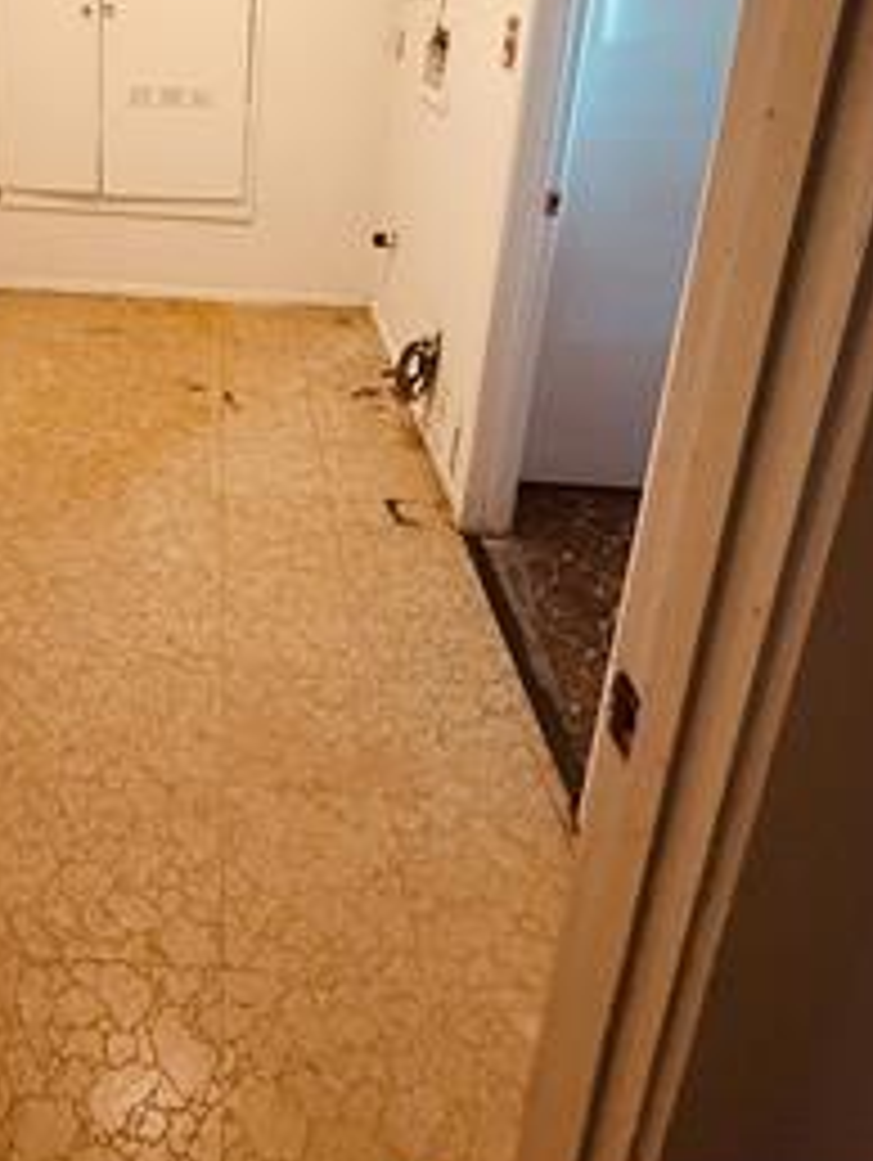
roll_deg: -2.9
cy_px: 212
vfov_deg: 61.0
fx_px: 873
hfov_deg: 50.1
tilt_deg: -15.5
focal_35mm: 26
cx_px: 180
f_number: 2.2
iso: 500
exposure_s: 1/60
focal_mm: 2.22
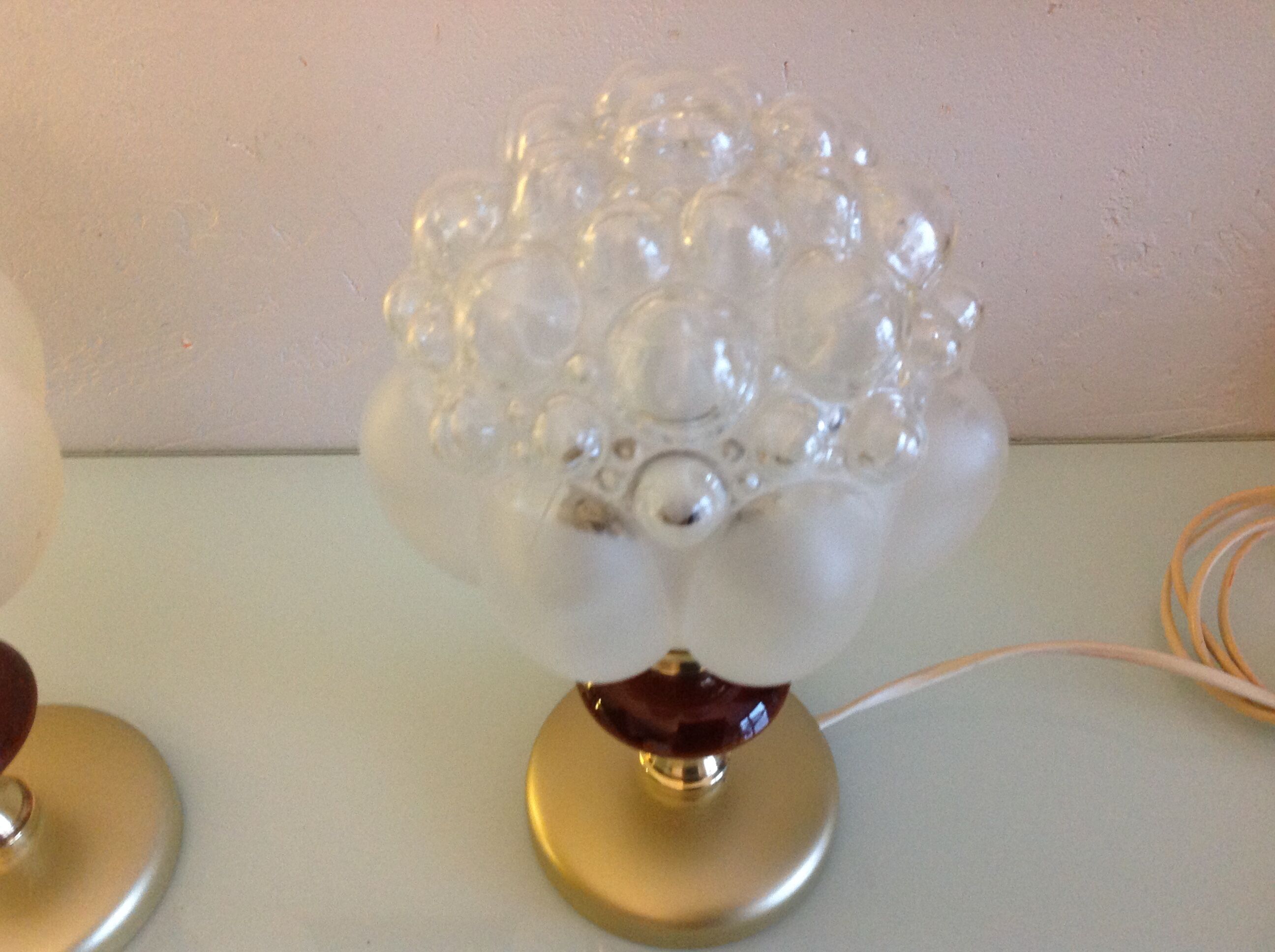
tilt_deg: -45.0
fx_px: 1287
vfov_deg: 40.6
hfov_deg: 52.7
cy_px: 476
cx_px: 638
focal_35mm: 35
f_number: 2.4
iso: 250
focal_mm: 4.28
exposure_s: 1/15
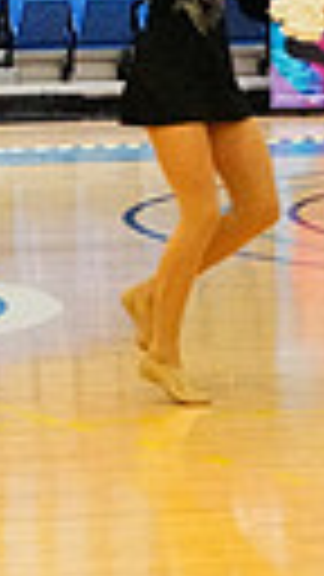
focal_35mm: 237
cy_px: 47
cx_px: -850
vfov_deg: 9.1
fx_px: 3620
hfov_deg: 4.8
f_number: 4
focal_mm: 50
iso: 25600
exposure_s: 1/1000
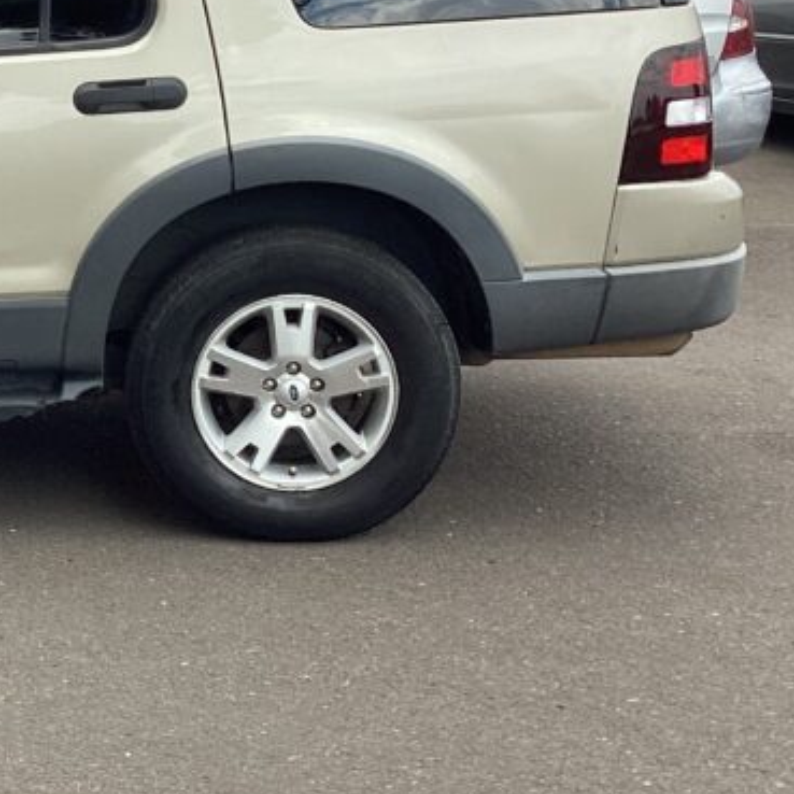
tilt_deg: -10.1
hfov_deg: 21.2
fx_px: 1972
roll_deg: +3.0
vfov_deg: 22.6
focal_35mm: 76
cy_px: 241
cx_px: -153
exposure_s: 1/448
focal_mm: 3.3
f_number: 2.4
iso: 25
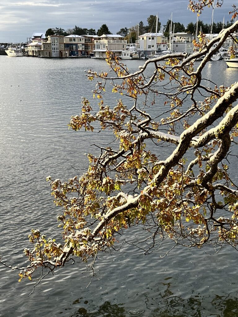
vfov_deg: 39.7
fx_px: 440
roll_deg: +0.8
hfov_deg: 30.3
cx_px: 119
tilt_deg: -14.5
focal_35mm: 48
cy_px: 158
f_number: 1.78
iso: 64
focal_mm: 6.86
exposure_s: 1/797
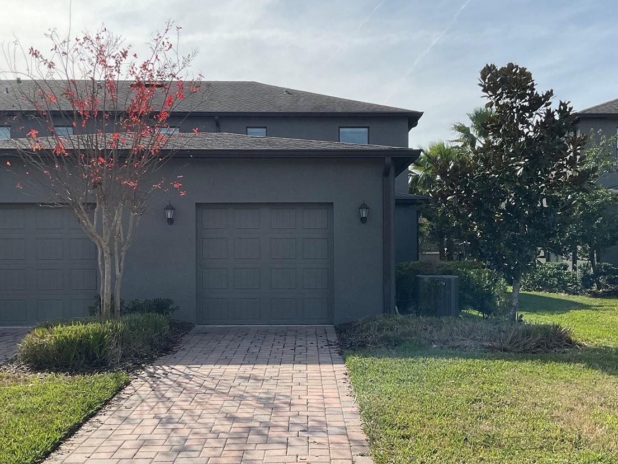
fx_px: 750
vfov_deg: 34.3
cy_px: 269
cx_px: 319
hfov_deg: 44.8
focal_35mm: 42
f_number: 1.8
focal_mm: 3
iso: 16
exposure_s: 1/2320
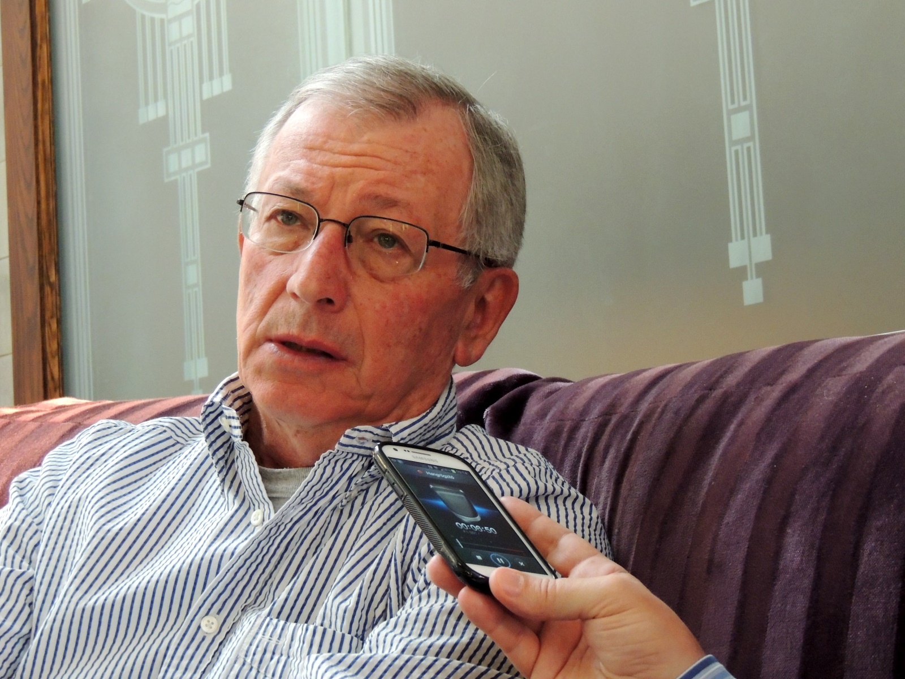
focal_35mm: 90
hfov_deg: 21.8
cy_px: 340
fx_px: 2353
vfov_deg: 16.4
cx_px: 452
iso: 800
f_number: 4.1
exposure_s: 1/10
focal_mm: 16
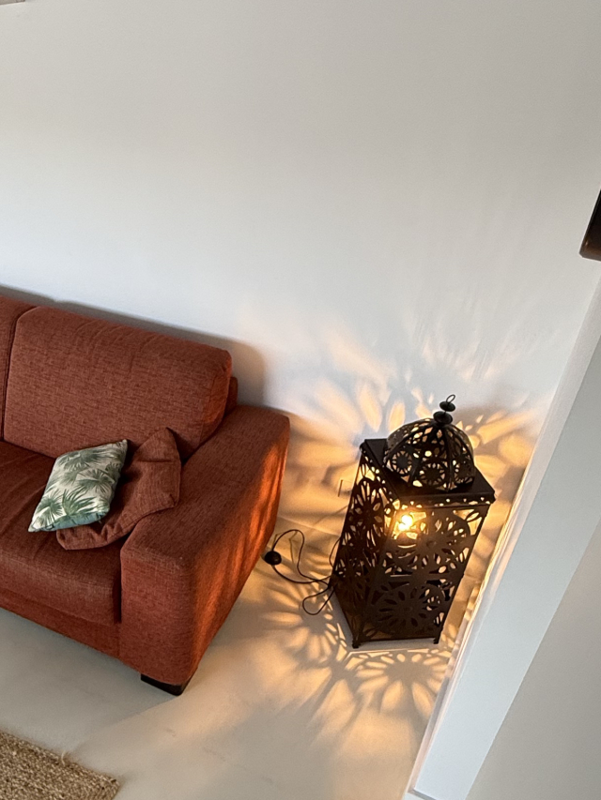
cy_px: 464
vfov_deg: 52.4
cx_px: 105
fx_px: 810
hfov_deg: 38.9
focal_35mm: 35
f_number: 2.2
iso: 160
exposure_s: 1/99
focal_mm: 2.22
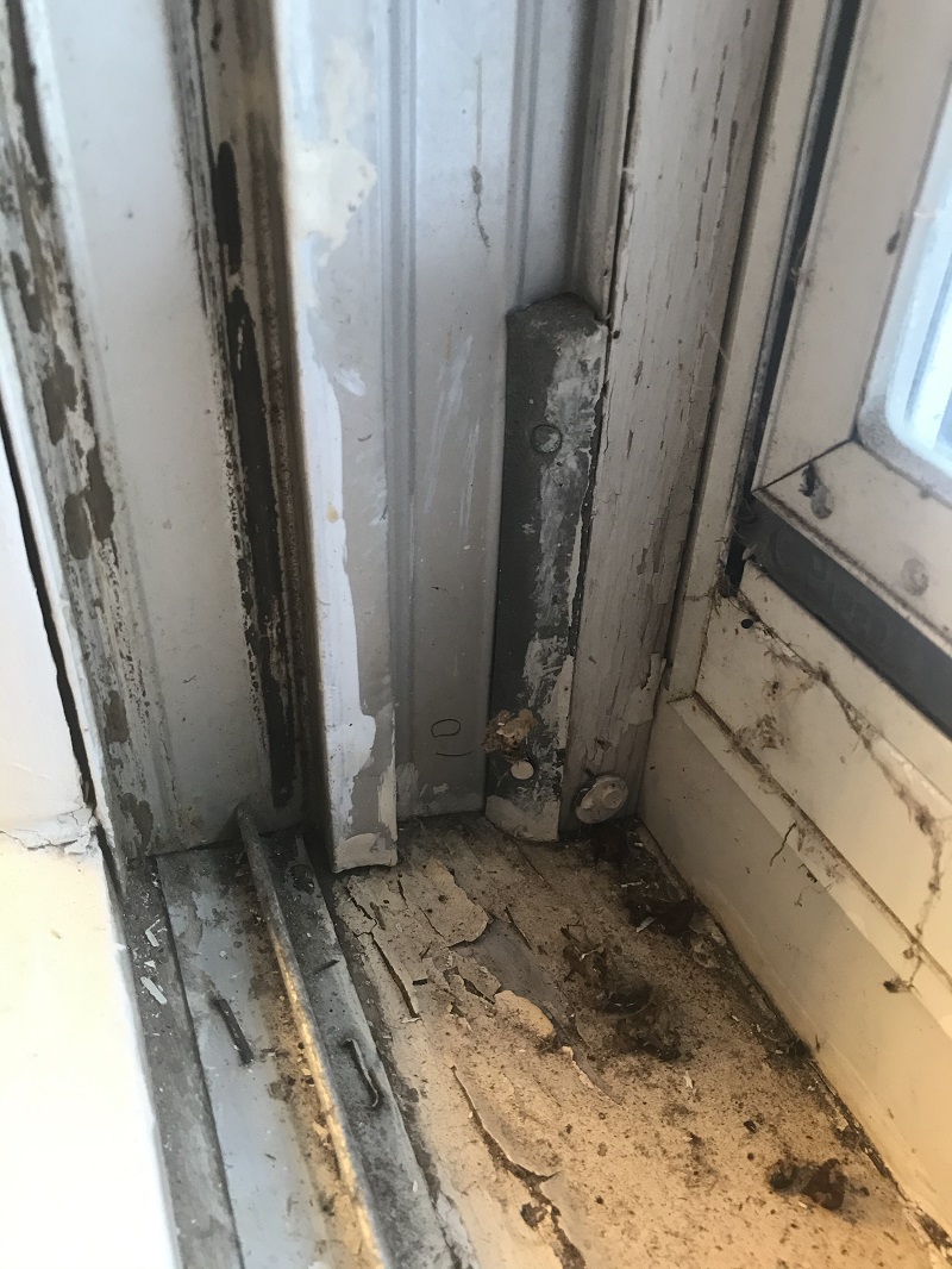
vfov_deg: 63.4
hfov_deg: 49.8
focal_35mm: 28
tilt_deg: -35.3
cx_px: 476
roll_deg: -2.9
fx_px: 1026
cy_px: 634
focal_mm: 3.99
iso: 40
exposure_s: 1/17
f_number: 1.8
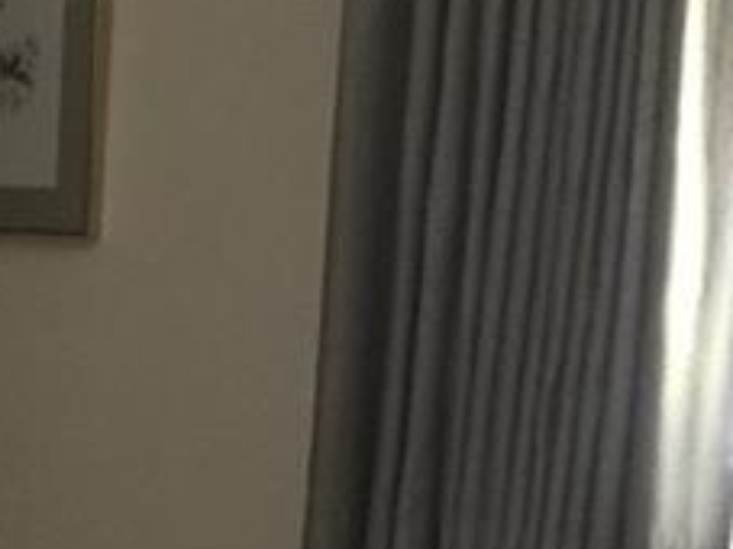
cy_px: 1121
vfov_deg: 7.4
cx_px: -617
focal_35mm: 192
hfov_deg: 9.7
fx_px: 4063
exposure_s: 1/15
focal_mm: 4.15
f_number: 2.2
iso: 100
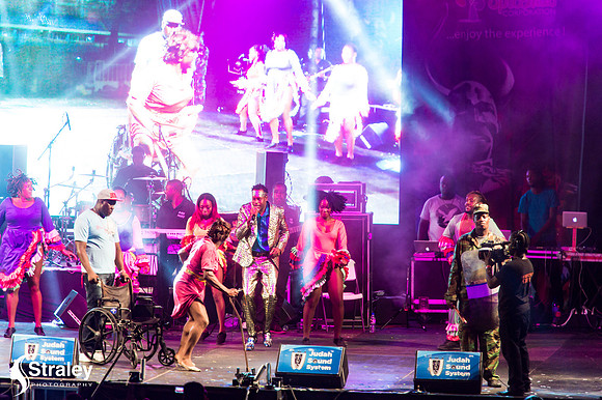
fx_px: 5014
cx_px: 301
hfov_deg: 6.9
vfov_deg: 4.6
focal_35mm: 300
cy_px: 200
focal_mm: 300
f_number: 5.6
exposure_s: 1/160
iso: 3200
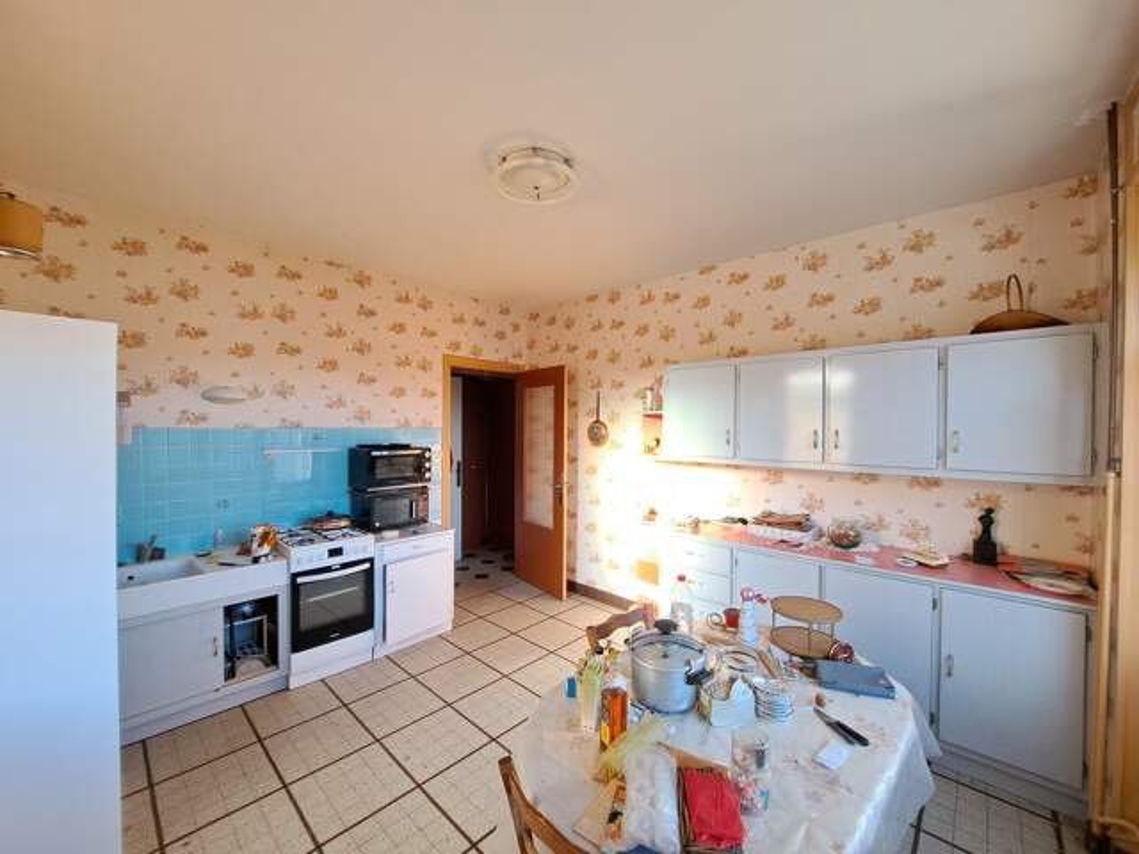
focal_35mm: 13
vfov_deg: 89.9
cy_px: 427
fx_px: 428
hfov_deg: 106.2
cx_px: 570
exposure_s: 1/50
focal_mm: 1.74
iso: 64
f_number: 2.2
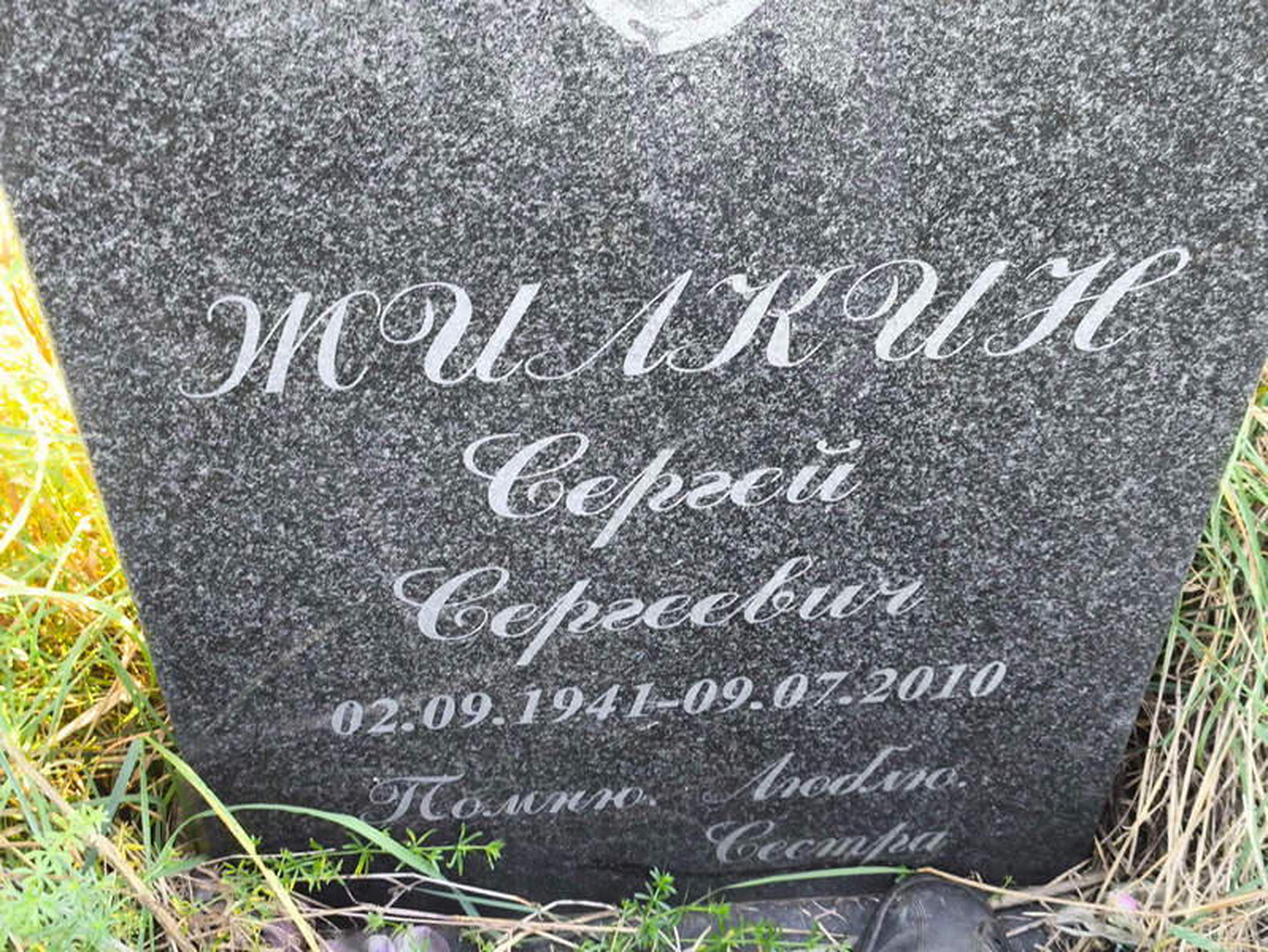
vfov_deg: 29.1
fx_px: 1832
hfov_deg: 38.2
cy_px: 476
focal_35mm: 50
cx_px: 634
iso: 100
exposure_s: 1/50
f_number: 1.7
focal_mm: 4.71
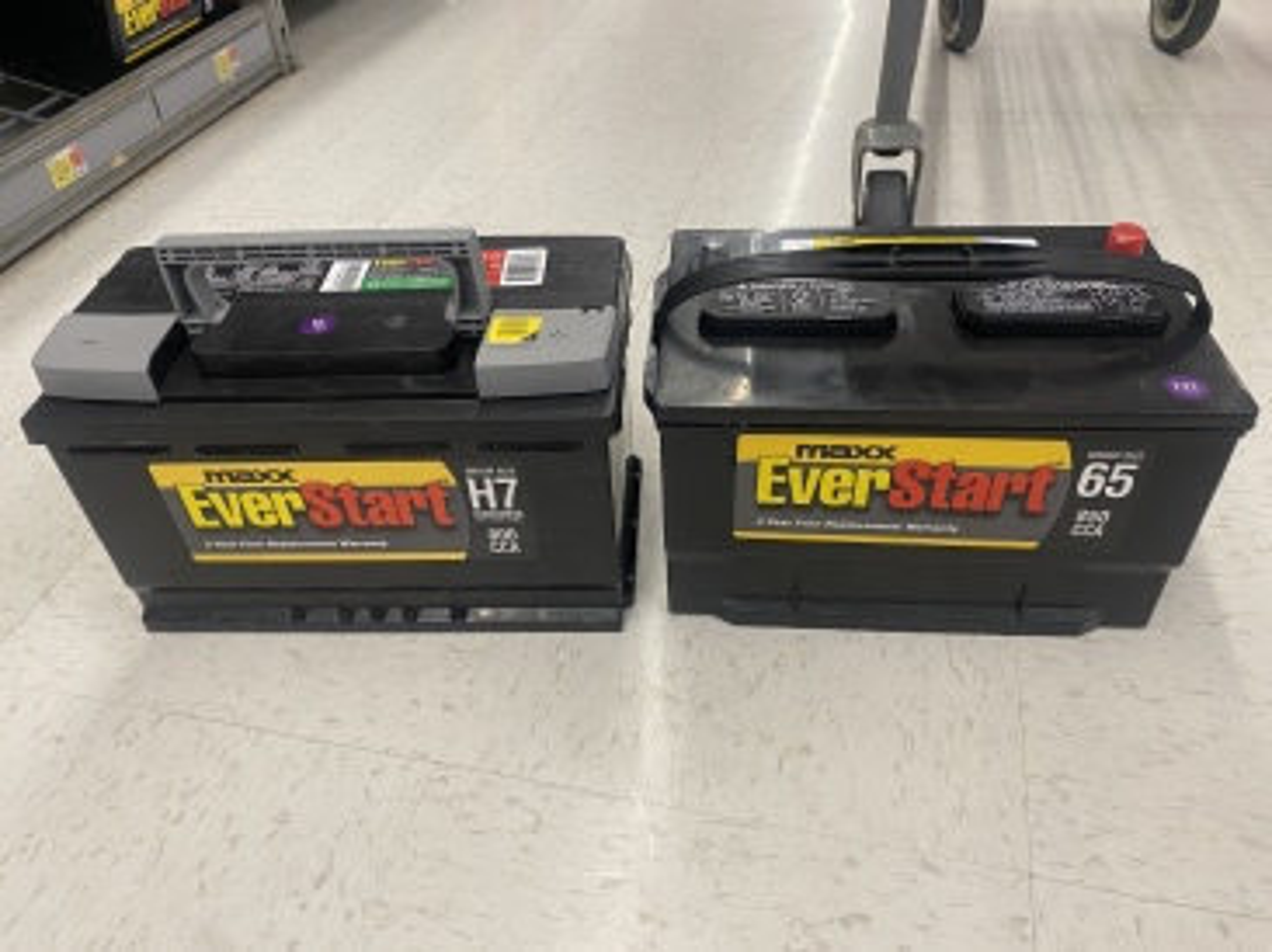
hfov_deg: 67.3
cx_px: 636
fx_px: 955
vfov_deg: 53.0
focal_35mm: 26
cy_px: 476
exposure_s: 1/60
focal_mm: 4.25
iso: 125
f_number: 1.8
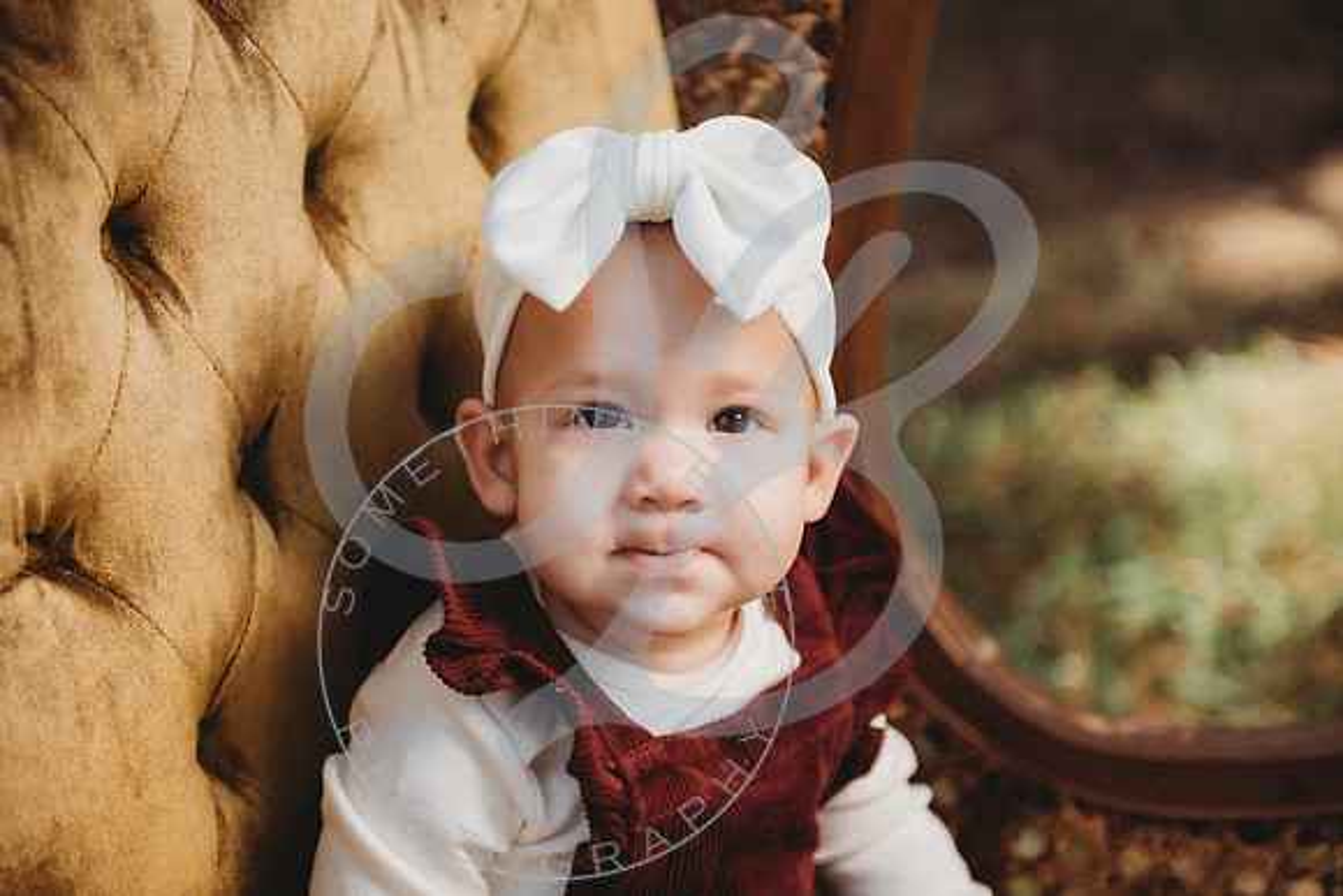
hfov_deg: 28.8
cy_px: 448
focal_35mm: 70
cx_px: 672
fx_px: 2612
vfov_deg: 19.5
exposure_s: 1/500
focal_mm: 70
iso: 100
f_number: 2.8
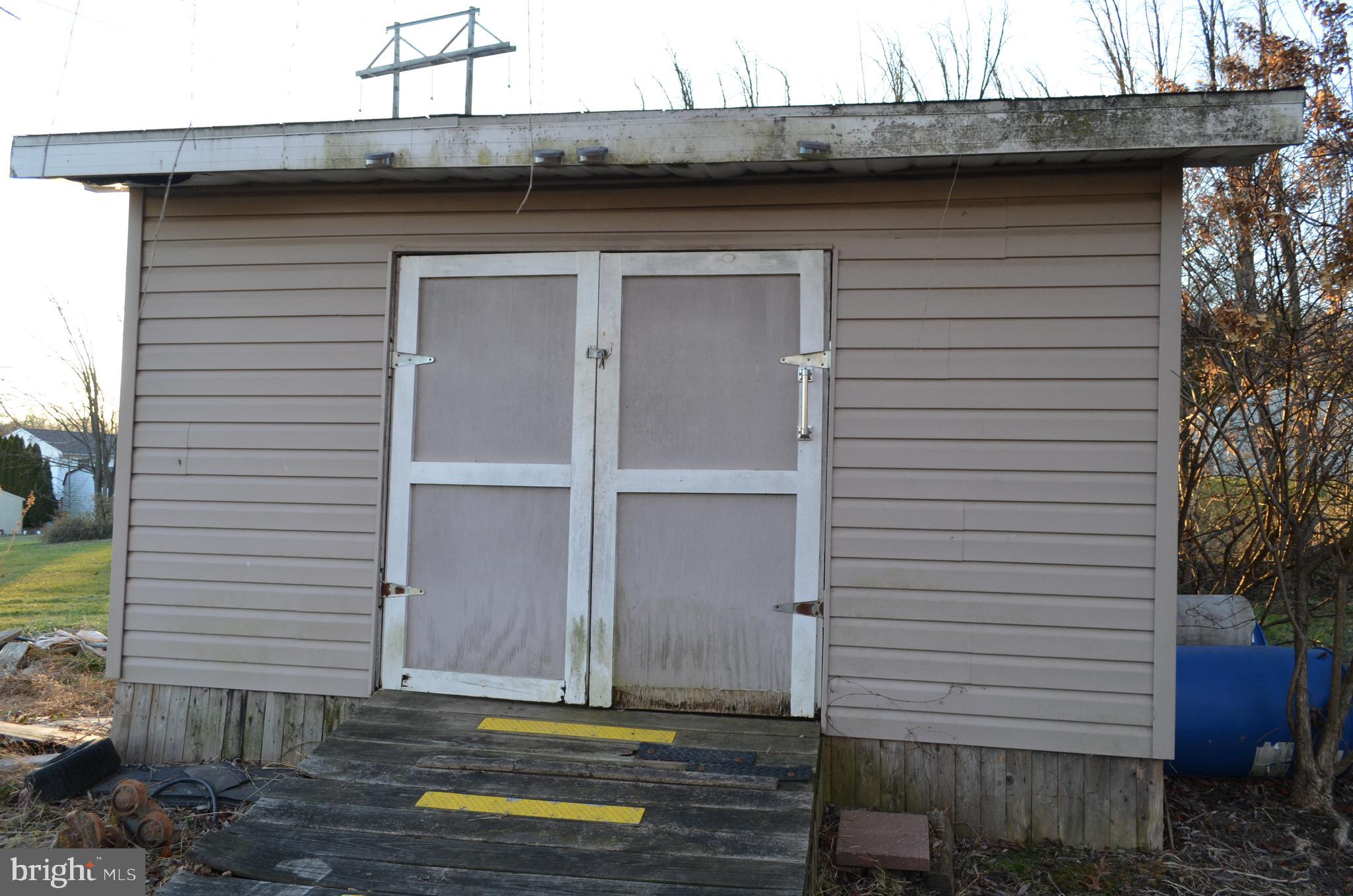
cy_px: 448
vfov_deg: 47.7
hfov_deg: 67.5
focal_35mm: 27
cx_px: 676
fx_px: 1013
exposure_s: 1/125
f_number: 5.6
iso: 400
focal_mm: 18
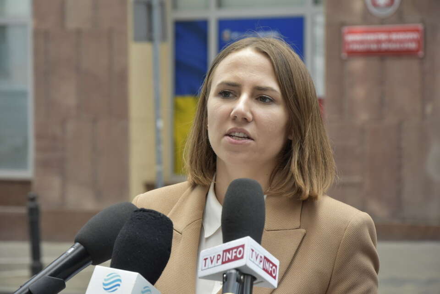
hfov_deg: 13.0
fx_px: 1925
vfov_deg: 8.7
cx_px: 220
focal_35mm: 158
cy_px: 147
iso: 800
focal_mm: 105
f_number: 8
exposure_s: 1/250
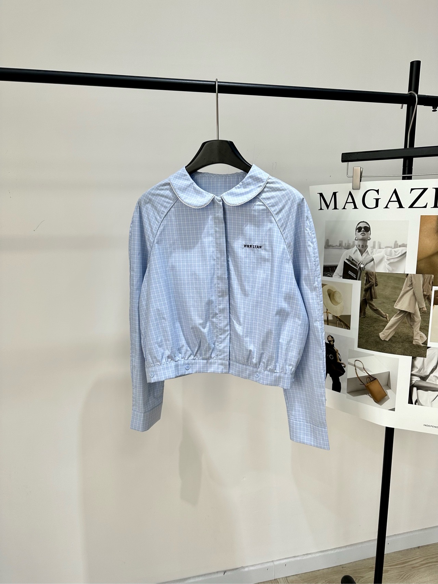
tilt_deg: -10.5
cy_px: 292
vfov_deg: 71.6
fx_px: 405
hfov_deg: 56.8
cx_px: 219
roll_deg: +0.3
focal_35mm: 24
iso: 80
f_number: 1.78
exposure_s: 1/216
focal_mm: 6.86
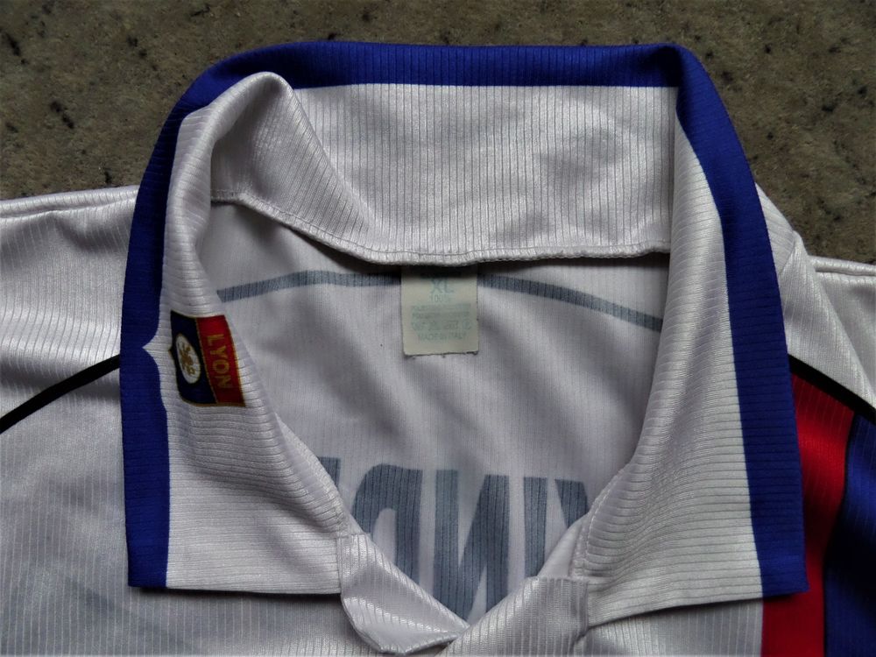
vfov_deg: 56.8
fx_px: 607
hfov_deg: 71.6
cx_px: 438
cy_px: 328
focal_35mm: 24
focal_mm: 4
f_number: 3.2
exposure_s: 1/30
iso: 400
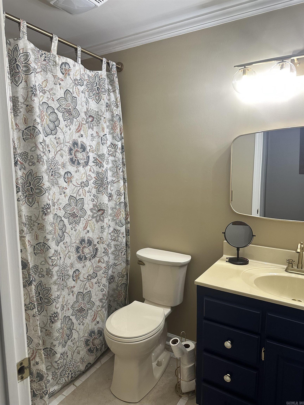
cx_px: 152
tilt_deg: -7.9
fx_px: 281
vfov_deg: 71.6
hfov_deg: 56.8
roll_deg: +0.1
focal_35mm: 24
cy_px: 202
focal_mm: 6.86
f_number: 1.78
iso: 200
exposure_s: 1/120
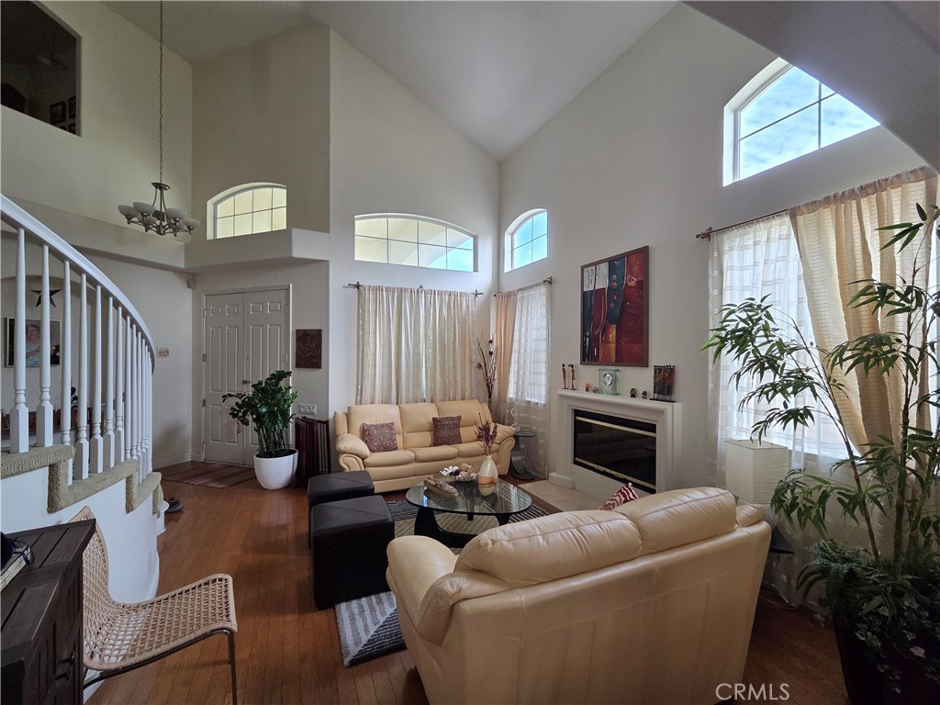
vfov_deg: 89.9
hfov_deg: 106.2
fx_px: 353
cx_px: 470
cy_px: 352
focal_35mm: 13
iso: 200
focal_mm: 2.2
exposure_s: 1/120
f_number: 2.2
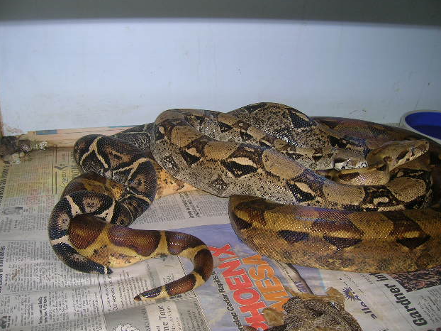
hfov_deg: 52.6
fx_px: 446
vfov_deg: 40.7
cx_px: 224
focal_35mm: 35
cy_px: 167
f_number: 2.9
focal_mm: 5.7
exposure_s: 1/60.1
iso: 50
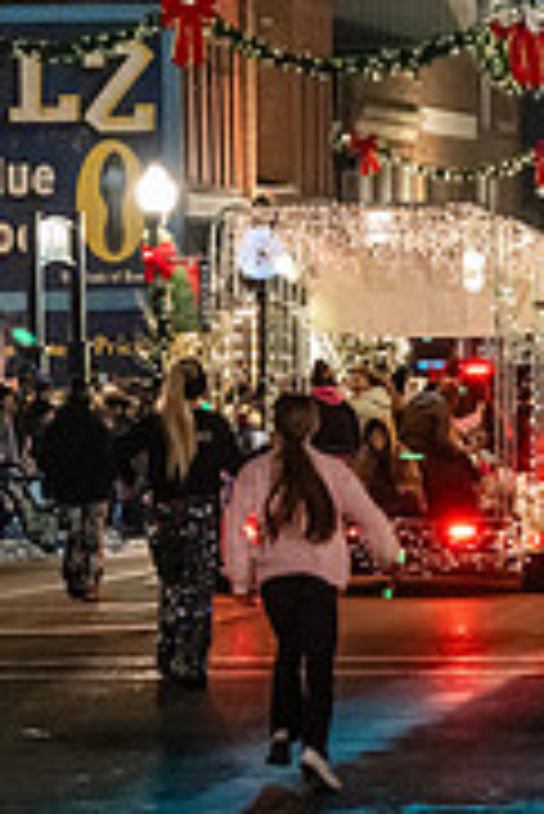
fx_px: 6311
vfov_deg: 7.4
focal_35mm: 279
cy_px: 101
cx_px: 261
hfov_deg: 4.9
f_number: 3.2
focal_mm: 87
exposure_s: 1/200
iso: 5000
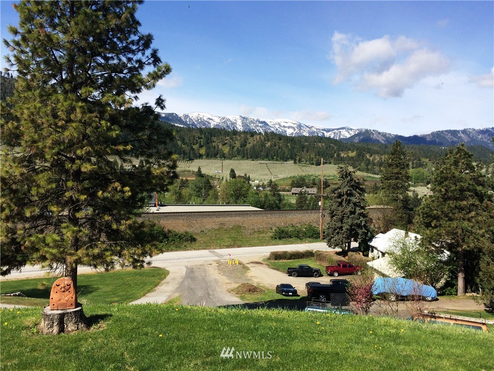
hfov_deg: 61.7
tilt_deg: -0.7
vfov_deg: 48.2
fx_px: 414
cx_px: 247
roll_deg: -0.4
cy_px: 186
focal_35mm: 29
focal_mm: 4.15
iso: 32
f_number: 2.2
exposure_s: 1/2740
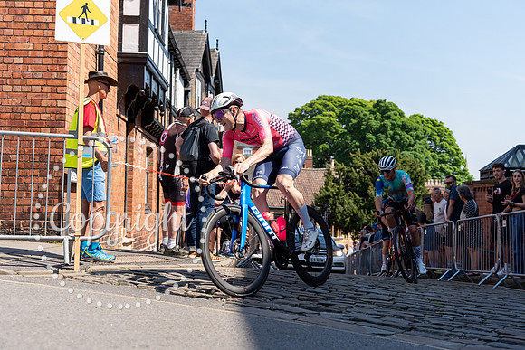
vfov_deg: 28.1
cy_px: 175
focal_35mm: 48
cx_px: 262
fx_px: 700
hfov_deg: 41.1
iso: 160
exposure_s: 1/800
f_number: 4
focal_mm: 48
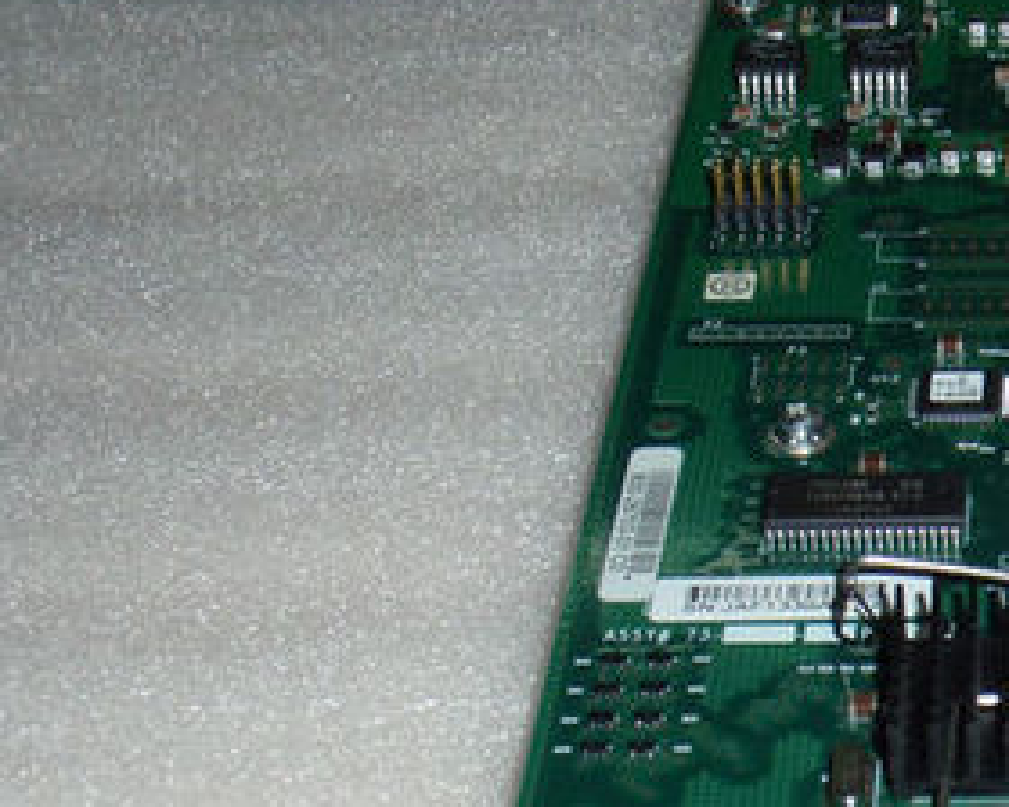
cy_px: 748
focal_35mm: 117
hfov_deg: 15.8
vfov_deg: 13.1
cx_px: 1232
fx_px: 3494
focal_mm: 8.69
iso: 100
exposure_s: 1/50
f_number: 4.2
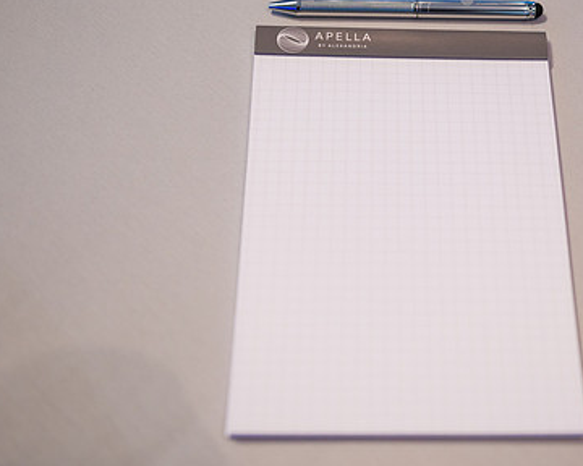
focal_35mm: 68
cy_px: 216
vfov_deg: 22.5
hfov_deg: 27.7
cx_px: 396
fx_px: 1173
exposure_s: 1/320
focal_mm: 44
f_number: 3.2
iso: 1600
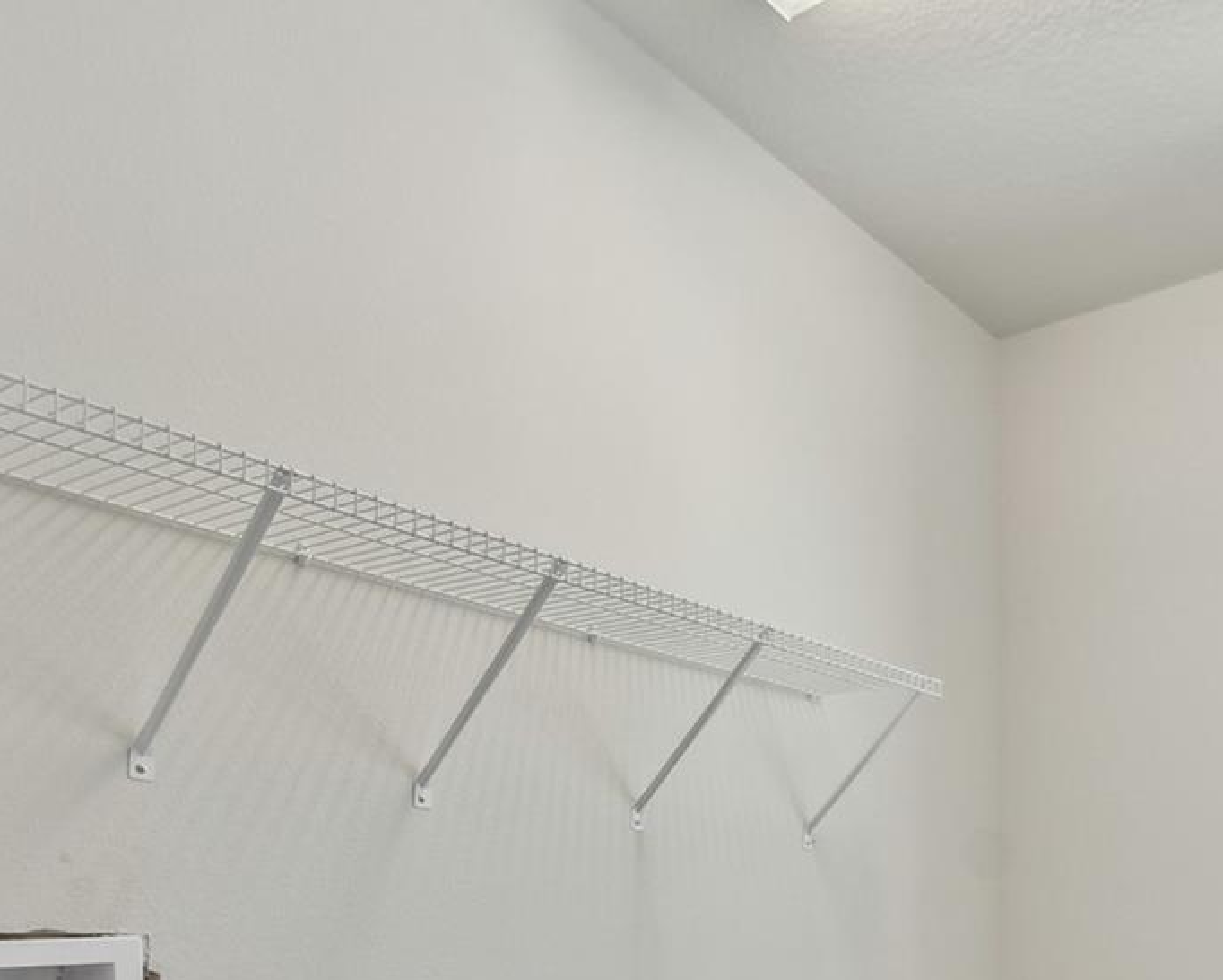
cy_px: 914
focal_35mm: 33
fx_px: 1195
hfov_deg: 52.3
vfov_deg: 40.6
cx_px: 888
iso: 100
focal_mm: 10
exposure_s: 1/25
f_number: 7.1
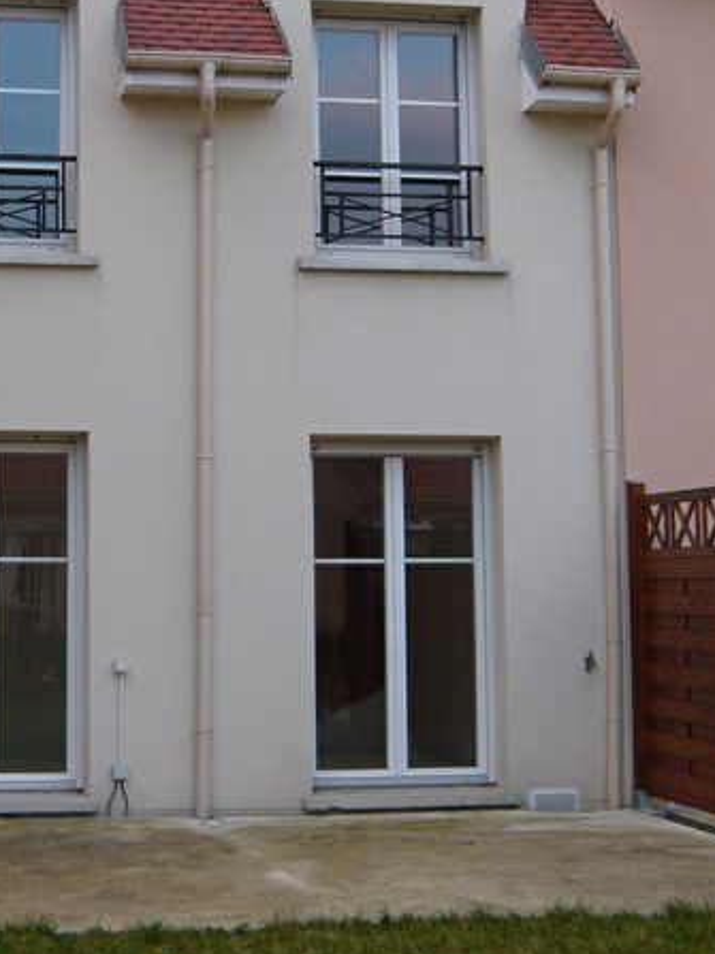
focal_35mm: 67
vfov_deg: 28.9
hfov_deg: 21.6
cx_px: 128
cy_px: 367
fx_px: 1846
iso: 100
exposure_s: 1/100
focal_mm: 4.6
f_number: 2.8
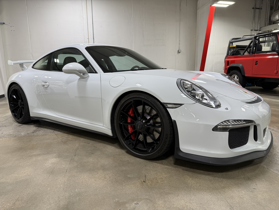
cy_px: 105
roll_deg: +0.7
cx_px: 140
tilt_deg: -10.4
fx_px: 193
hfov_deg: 71.6
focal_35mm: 24
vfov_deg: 56.8
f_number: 1.78
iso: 64
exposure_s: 1/120
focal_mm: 6.76
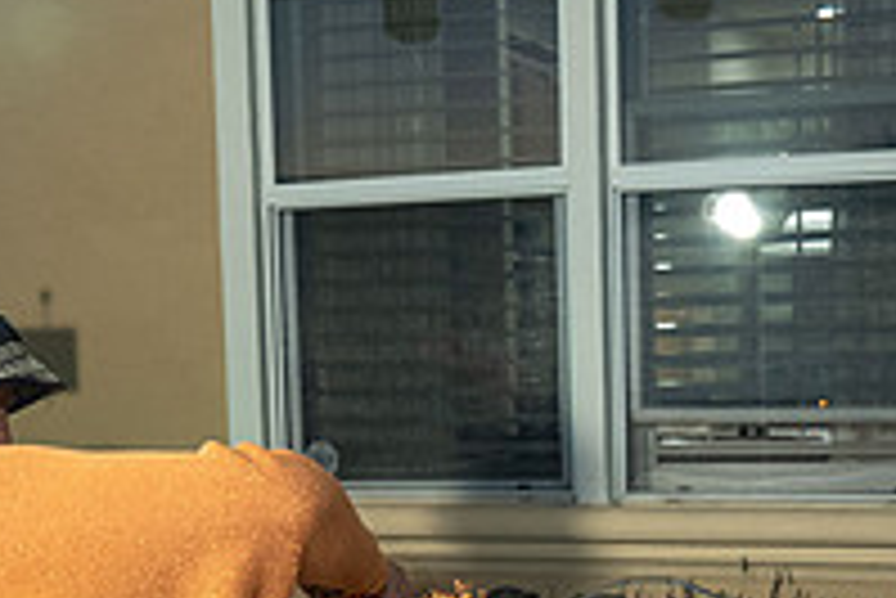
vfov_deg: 18.9
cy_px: 623
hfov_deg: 28.6
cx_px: 621
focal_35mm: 70
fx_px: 1743
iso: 640
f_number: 3.5
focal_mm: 24
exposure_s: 1/160
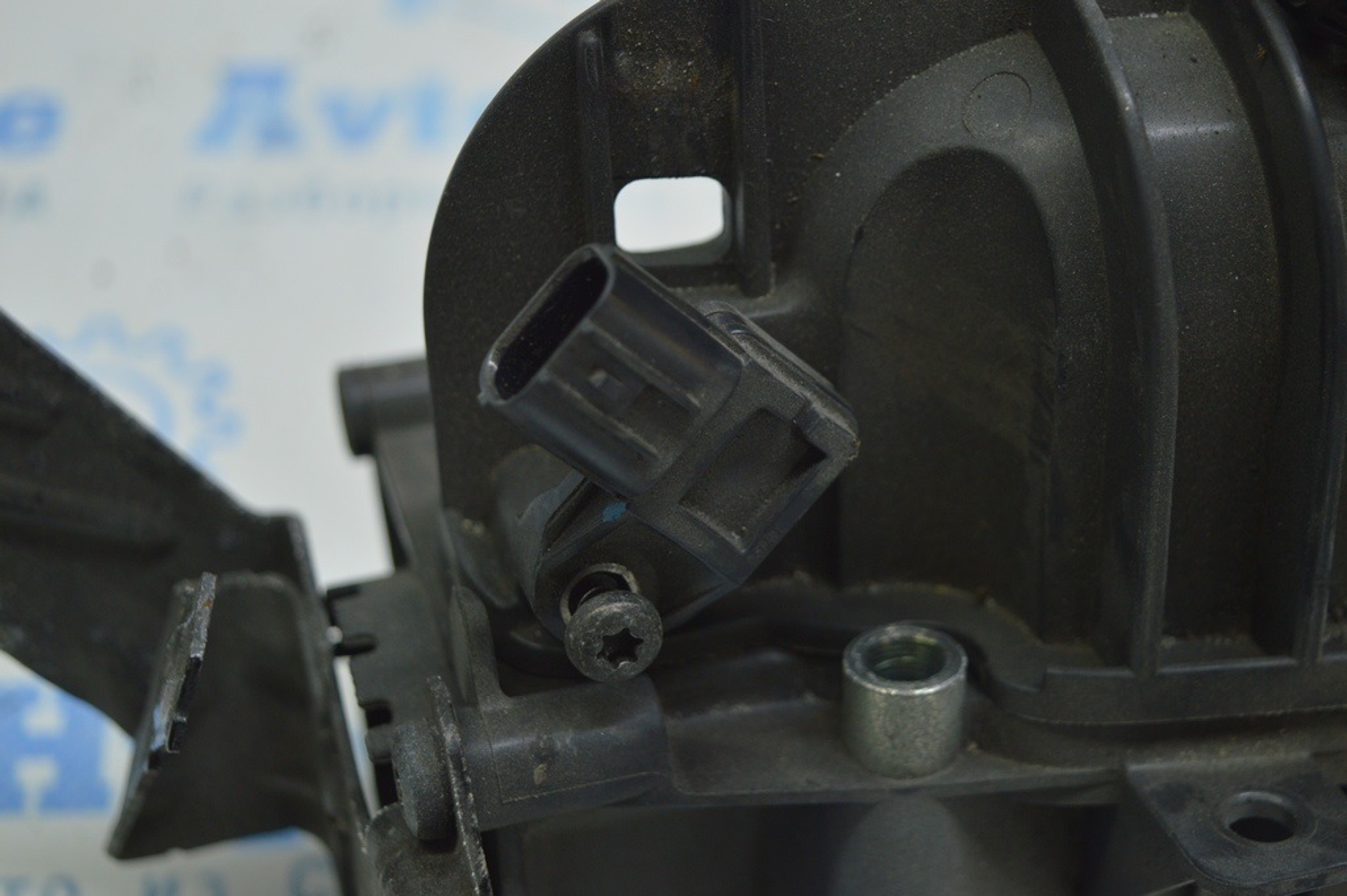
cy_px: 448
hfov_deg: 33.4
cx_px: 674
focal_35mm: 60
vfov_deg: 22.6
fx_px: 2243
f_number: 5
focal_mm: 40
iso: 400
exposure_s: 1/40
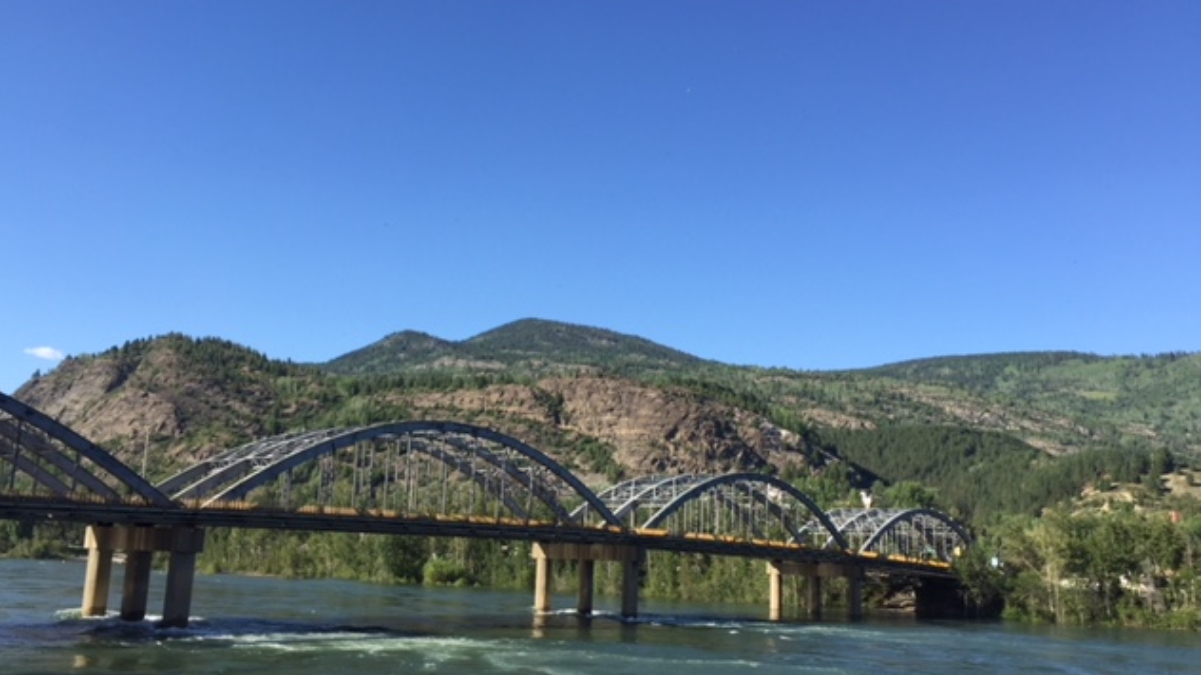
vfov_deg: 36.6
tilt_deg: +9.6
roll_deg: -1.5
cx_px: 595
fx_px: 1019
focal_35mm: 32
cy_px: 380
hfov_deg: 61.0
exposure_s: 1/1068
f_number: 2.2
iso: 32
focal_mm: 4.15
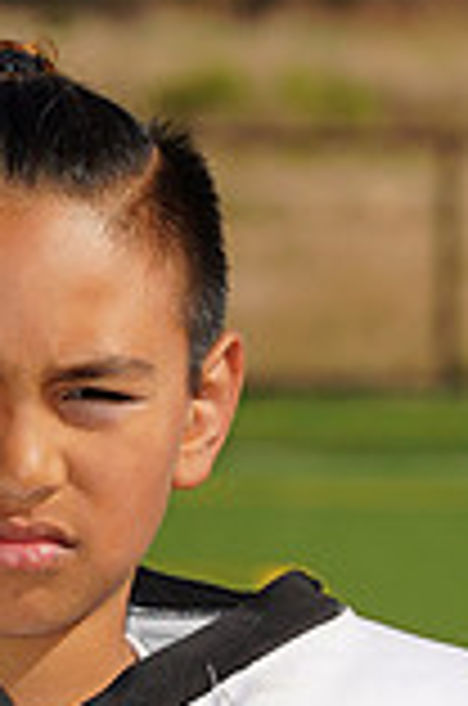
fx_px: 16216
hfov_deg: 1.7
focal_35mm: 828
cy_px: 913
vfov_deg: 2.5
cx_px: -81
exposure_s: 1/250
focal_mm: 224
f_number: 13
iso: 100
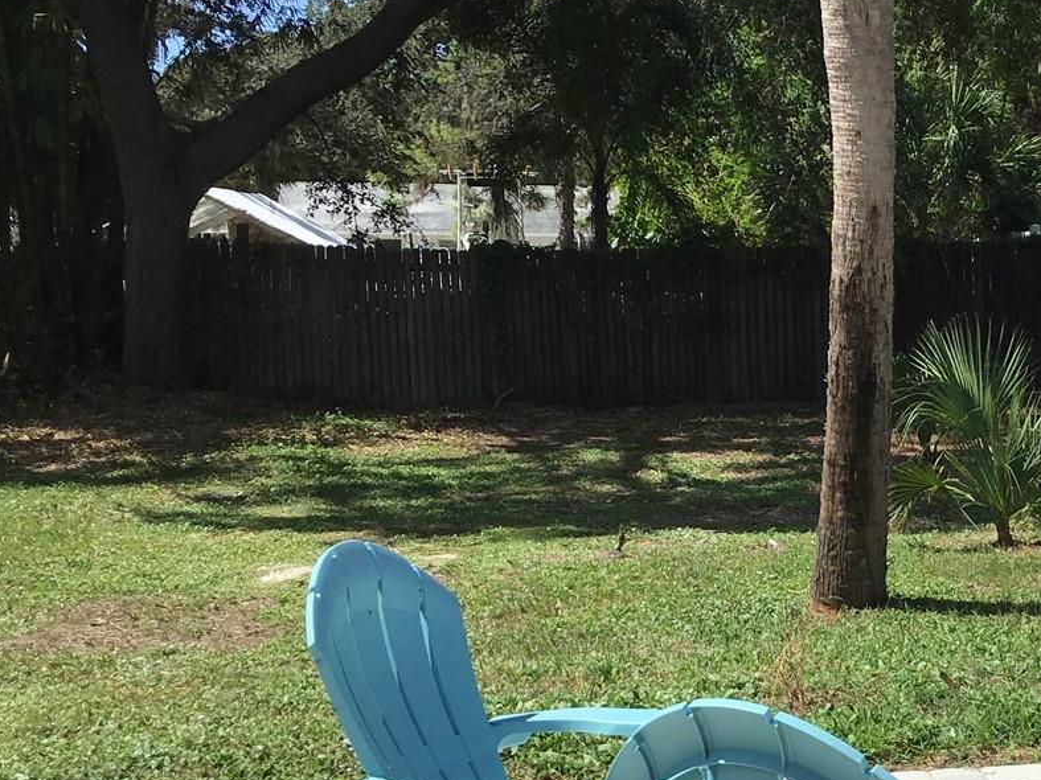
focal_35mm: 63
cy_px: 502
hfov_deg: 29.4
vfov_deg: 23.2
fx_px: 1894
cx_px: 947
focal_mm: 3.3
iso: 25
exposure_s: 1/1538
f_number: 2.4
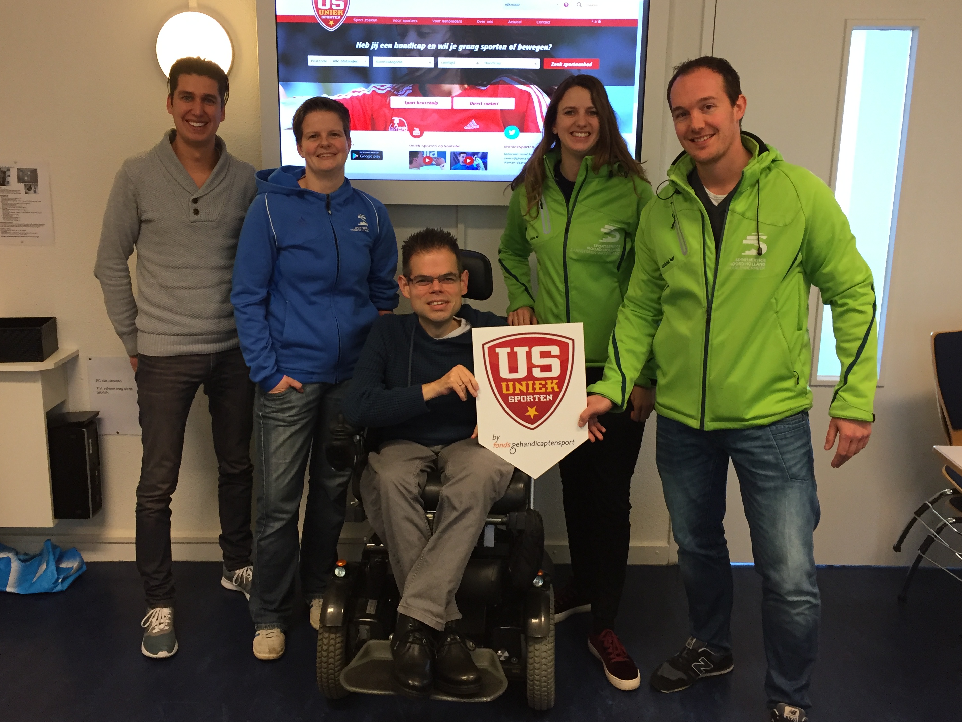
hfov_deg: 55.3
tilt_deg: -11.5
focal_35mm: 33
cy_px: 340
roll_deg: -0.7
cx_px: 471
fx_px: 917
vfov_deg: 42.9
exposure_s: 1/33
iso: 80
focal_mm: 4.15
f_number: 2.2
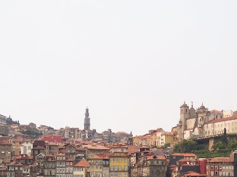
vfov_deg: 17.7
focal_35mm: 81
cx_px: 176
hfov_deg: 23.9
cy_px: 181
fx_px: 554
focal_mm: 8
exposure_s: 1/700
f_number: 2.8
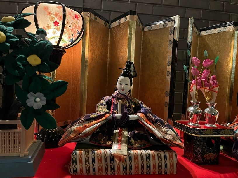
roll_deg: -2.5
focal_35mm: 26
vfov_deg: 53.1
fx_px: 179
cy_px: 89
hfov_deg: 67.3
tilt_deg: +0.3
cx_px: 119
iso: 640
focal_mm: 5.1
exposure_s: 1/25
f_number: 1.6
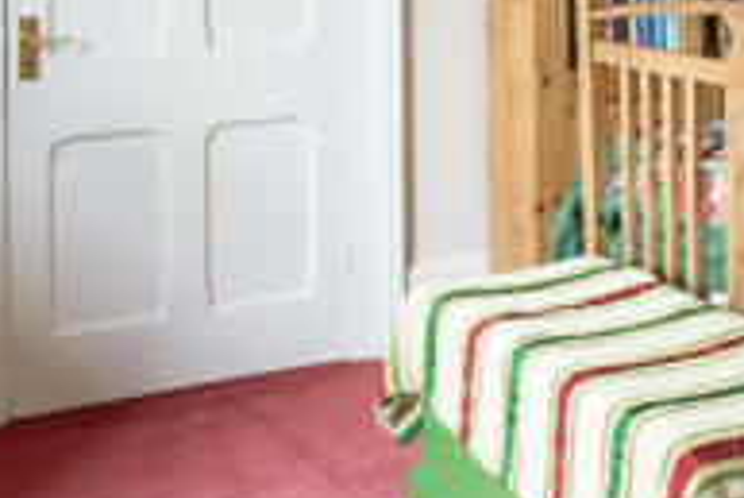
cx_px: 665
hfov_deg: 31.4
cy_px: -56
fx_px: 1262
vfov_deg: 21.1
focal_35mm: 61
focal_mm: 18
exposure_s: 1/3
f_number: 8
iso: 400
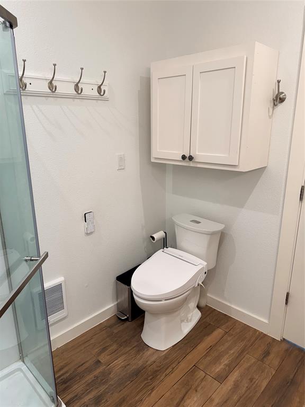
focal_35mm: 24
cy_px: 204
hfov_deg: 56.8
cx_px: 152
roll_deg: +0.4
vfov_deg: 71.6
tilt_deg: -14.5
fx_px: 282
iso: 125
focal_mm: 6.76
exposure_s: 1/120
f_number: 1.78
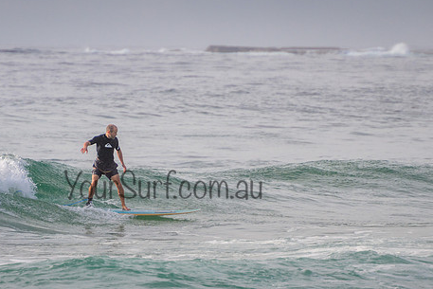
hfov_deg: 3.0
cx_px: 169
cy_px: 181
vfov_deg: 2.0
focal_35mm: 698
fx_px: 8398
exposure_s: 1/2000
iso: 320
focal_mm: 400
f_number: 5.6
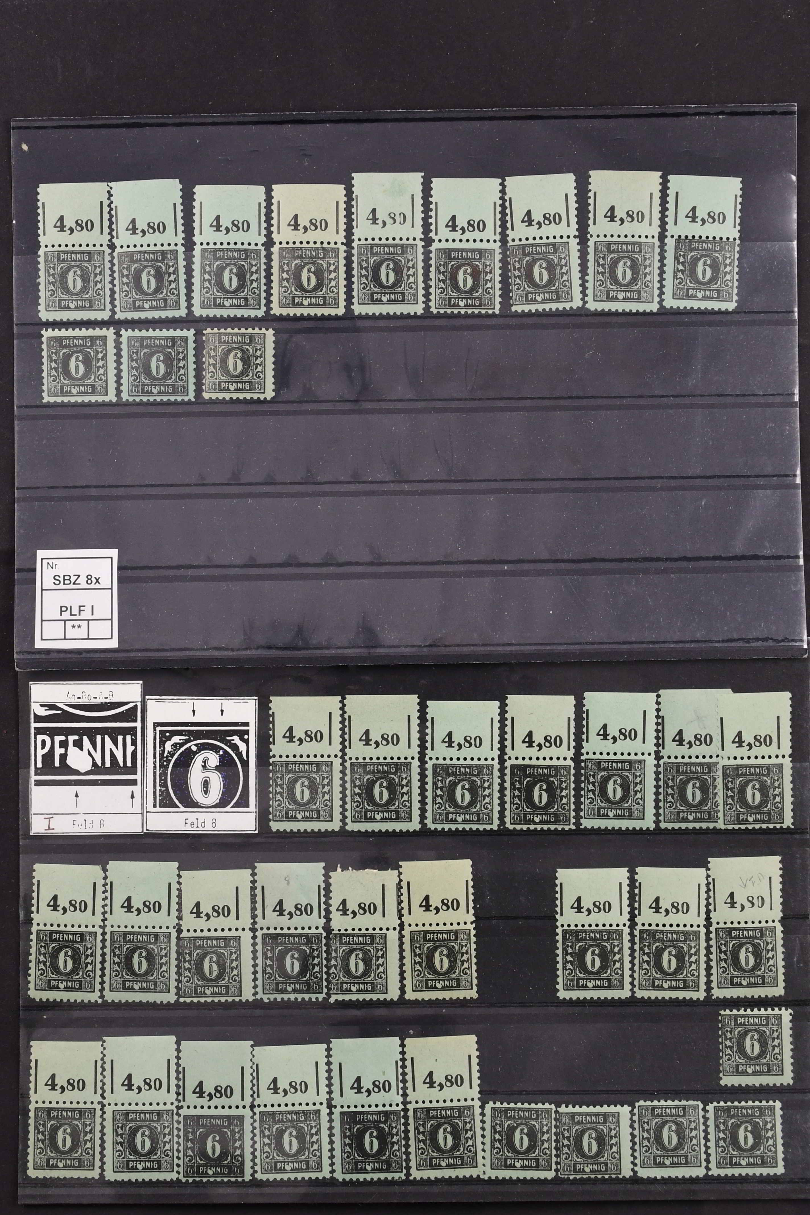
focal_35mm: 64
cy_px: 608
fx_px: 2160
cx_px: 405
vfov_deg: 31.4
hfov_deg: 21.2
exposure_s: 1/250
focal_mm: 32
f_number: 8
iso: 1000
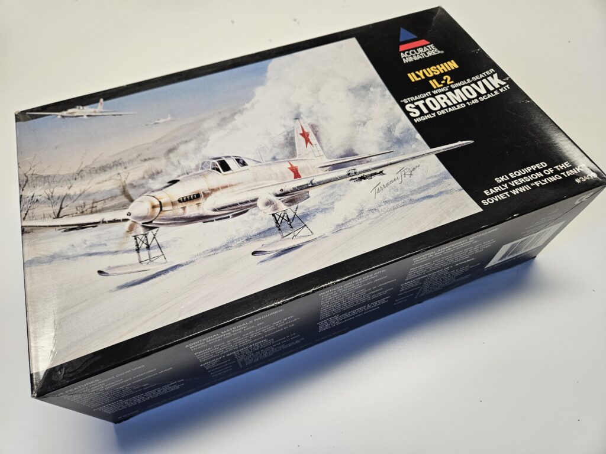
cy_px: 227
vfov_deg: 58.9
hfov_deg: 73.9
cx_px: 303
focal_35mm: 23
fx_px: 403
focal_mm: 5.4
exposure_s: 1/120
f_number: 1.8
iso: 200
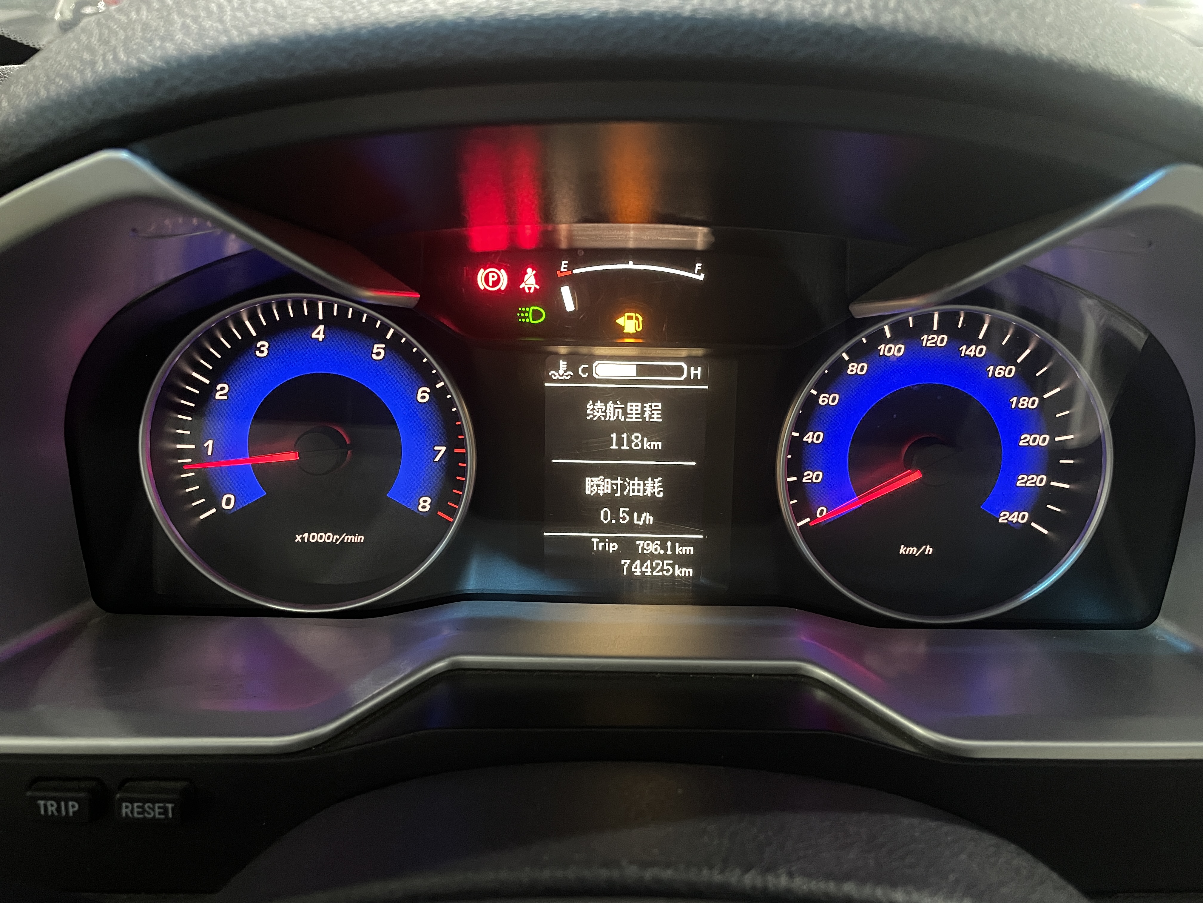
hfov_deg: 67.3
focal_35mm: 26
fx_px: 904
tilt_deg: -26.5
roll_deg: -0.1
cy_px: 452
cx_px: 602
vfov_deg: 53.1
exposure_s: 1/28
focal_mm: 4.2
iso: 1000
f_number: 1.6
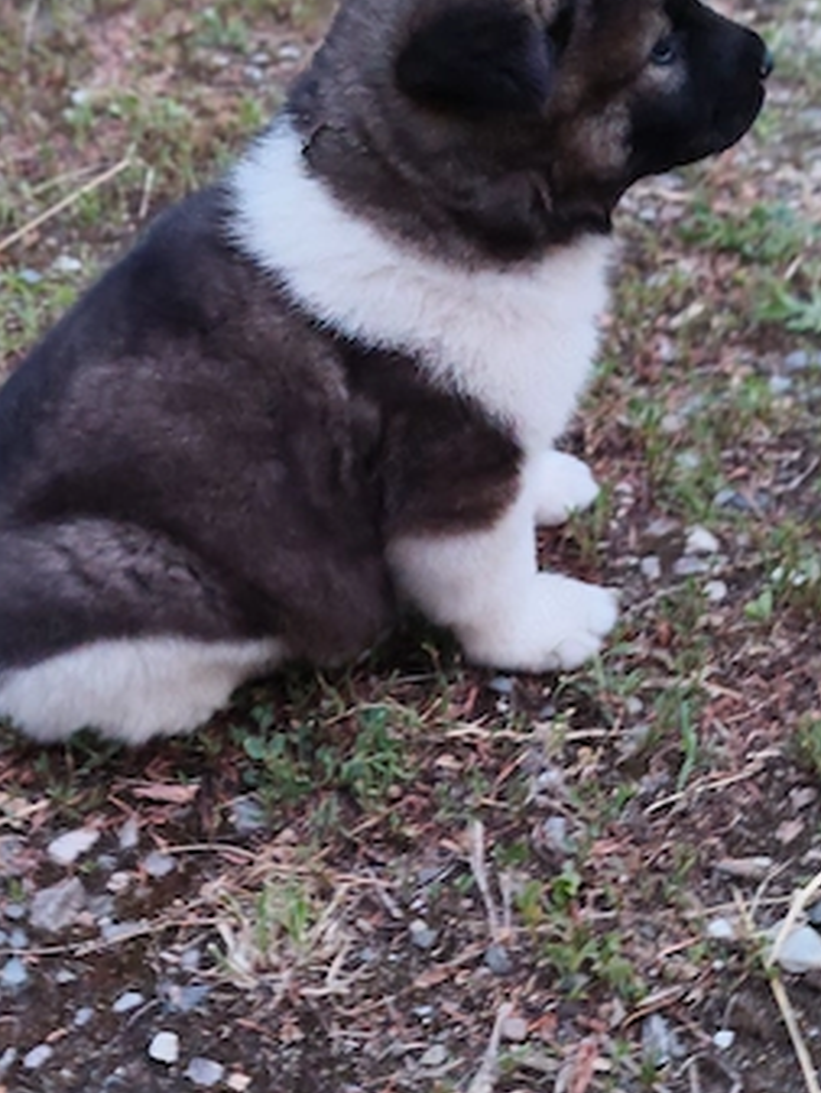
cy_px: 461
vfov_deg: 33.7
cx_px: 363
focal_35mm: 57
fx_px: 1801
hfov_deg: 25.7
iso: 1769
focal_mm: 5.24
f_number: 1.7
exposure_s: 1/16.7
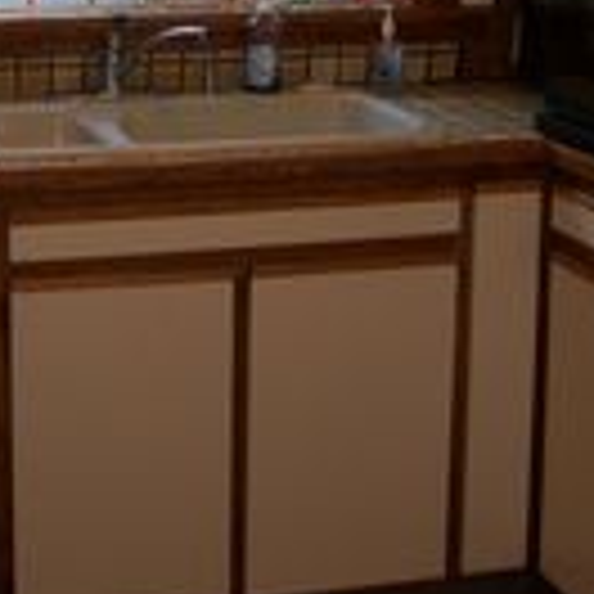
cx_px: 220
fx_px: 1728
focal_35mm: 89
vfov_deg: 19.1
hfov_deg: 19.5
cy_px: 50
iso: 80
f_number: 2.7
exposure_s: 1/64
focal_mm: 6
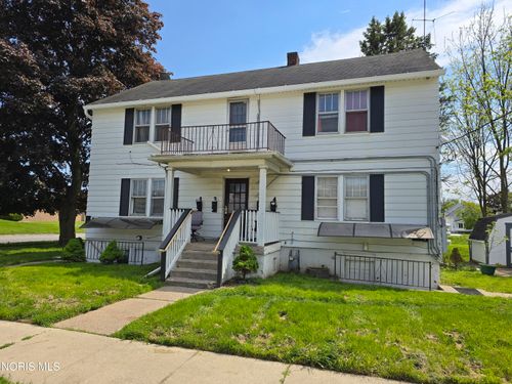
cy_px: 192
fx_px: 340
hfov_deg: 73.9
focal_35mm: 23
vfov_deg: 58.9
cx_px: 256
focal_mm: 6.3
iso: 12
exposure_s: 1/909
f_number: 1.7
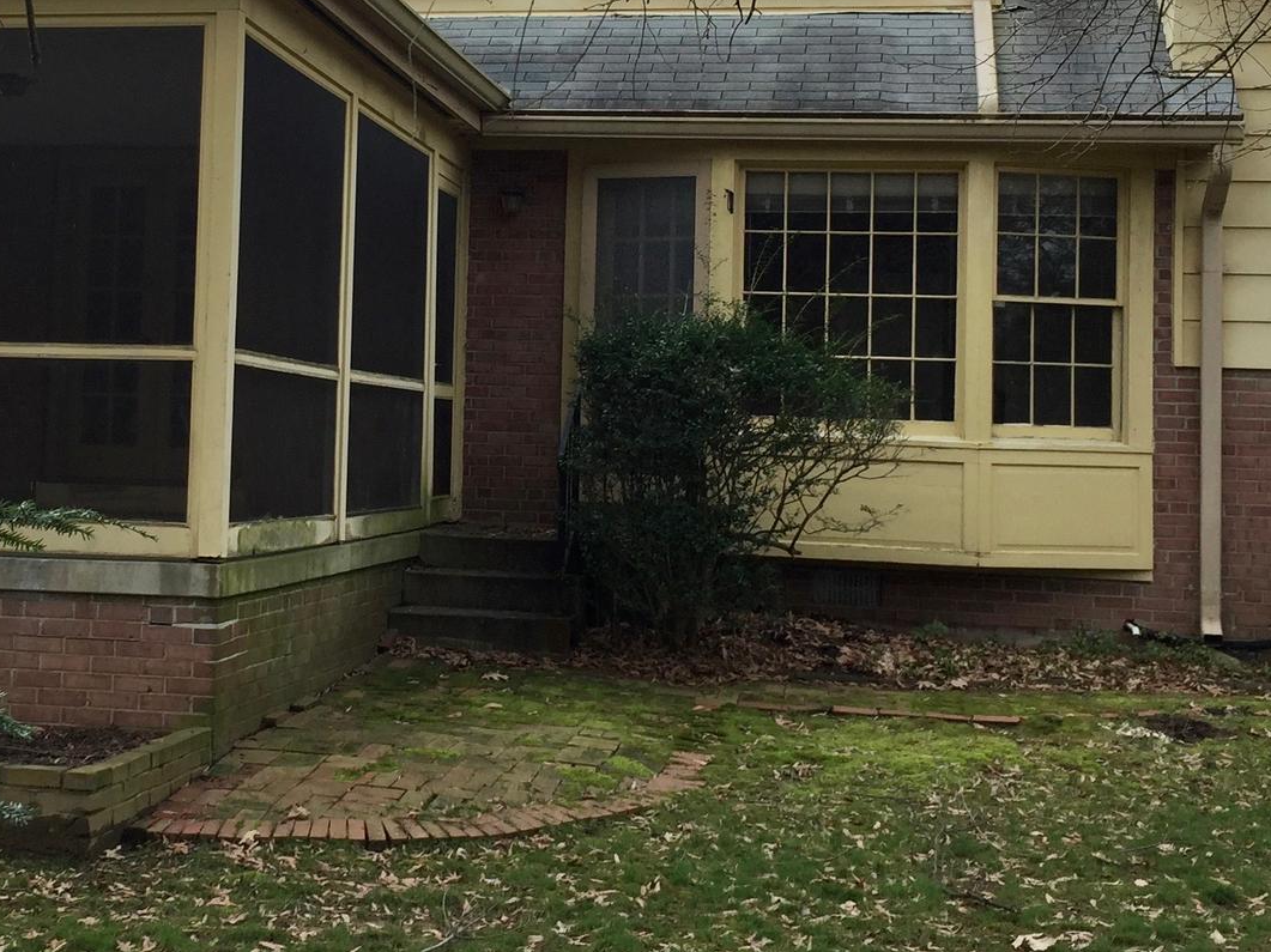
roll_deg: -1.2
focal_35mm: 56
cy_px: 360
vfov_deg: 26.0
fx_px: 2055
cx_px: 449
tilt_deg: +3.4
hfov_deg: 34.1
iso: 32
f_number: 2.2
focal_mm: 4.15
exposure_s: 1/258
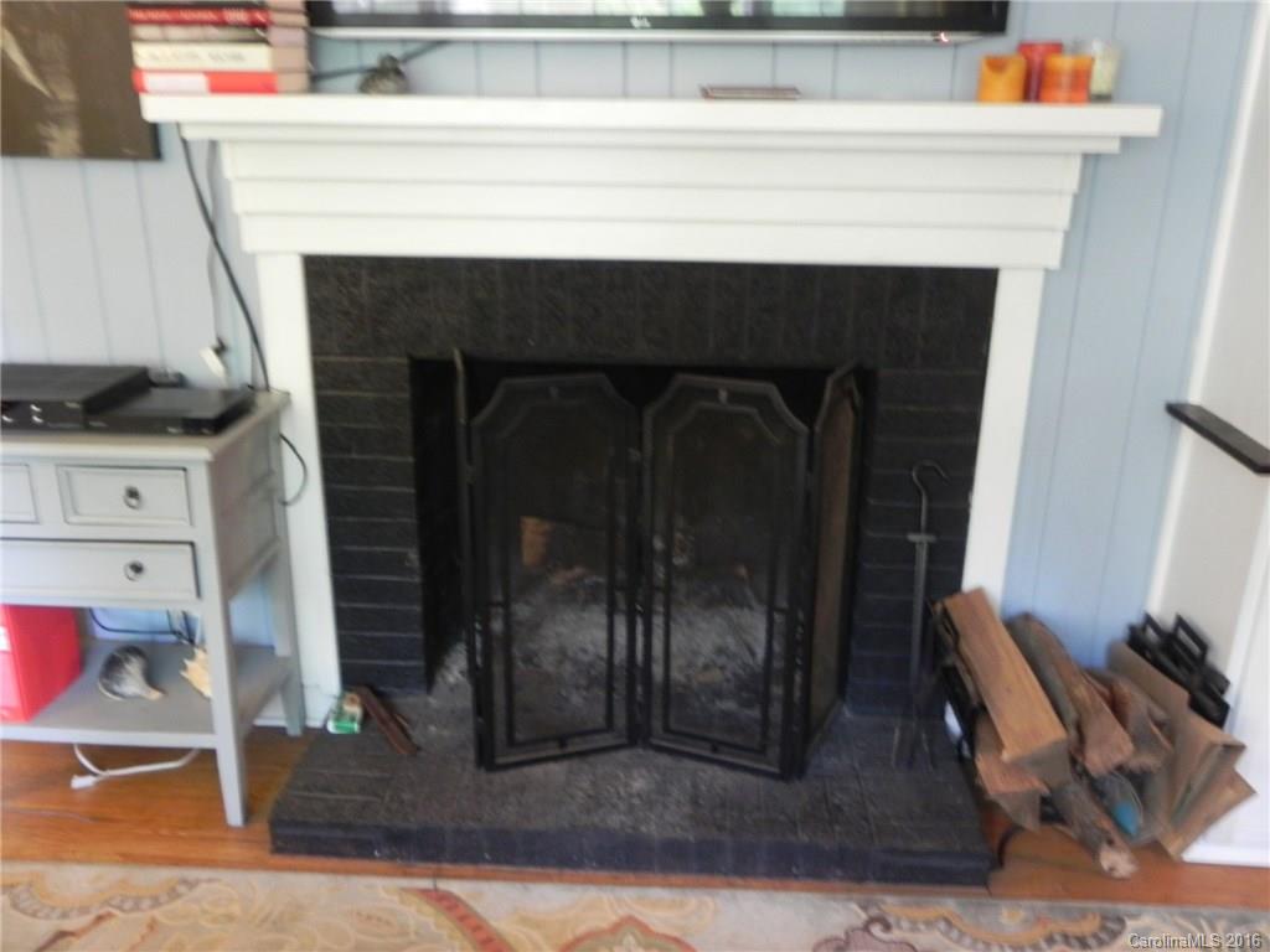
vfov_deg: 48.2
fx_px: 1064
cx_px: 635
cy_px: 476
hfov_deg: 61.7
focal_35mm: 29
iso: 400
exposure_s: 1/4.3
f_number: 2.8
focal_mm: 5.2
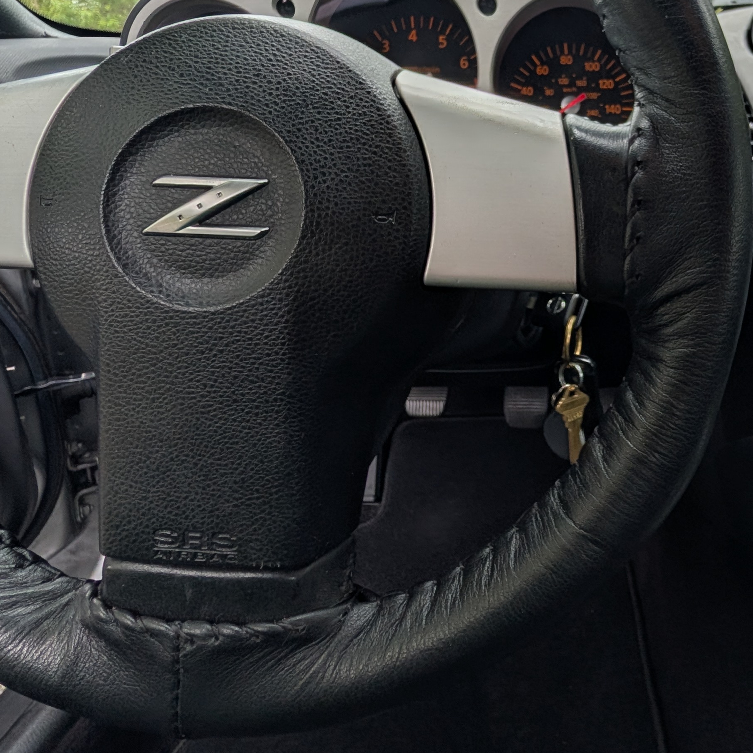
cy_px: 238
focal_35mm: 24
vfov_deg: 63.0
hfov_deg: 60.4
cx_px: 589
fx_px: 591
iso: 52
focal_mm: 2.02
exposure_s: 1/488
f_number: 1.7
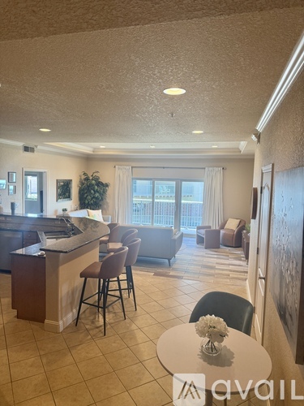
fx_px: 281
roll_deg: -2.4
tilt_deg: -3.8
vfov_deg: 71.6
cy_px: 203
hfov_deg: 56.8
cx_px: 152
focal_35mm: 24
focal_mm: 6.76
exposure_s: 1/120
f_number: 1.78
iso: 200
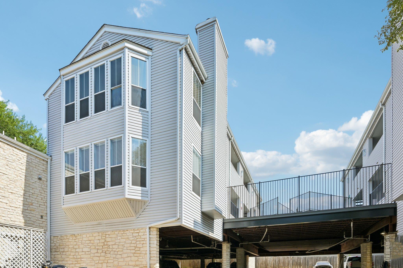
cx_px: 202
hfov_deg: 81.2
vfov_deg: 59.5
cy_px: 134
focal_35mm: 21
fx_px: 235
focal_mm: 21
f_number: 11
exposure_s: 1/180
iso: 100
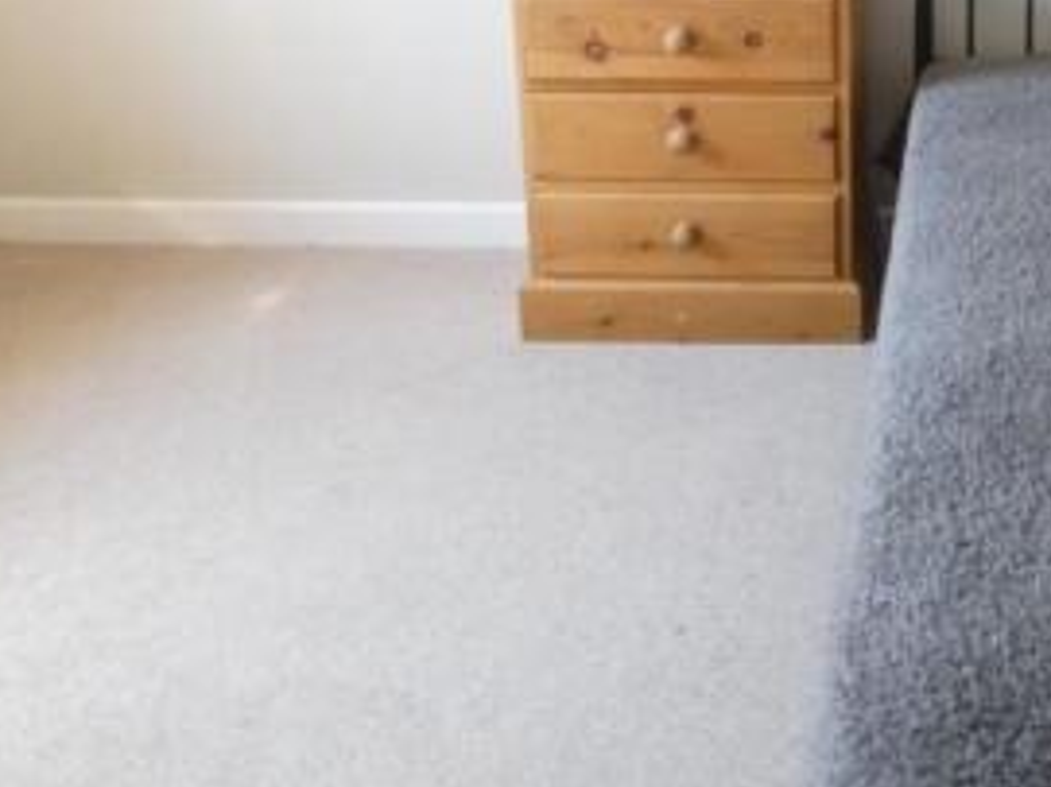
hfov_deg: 40.2
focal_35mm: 43
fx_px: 1305
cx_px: 971
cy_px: 25
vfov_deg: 31.4
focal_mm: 3.6
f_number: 2.8
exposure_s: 1/60
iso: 640
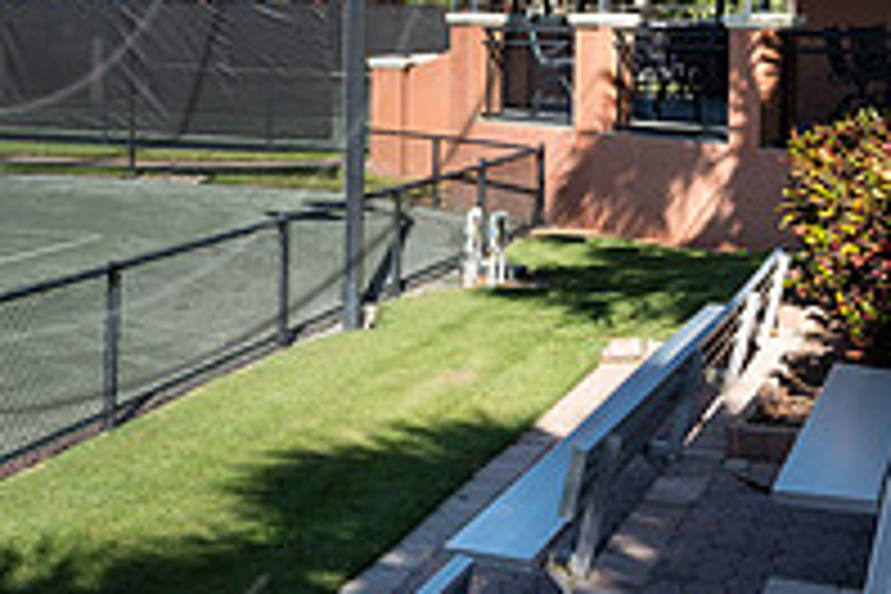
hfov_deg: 25.0
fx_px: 1881
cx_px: -63
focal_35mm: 76
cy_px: 56
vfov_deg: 17.7
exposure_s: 1/125
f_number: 16
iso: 200
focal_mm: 26
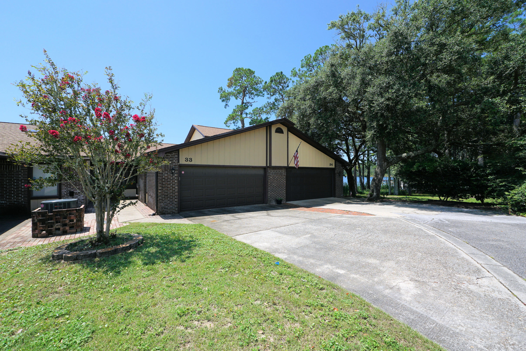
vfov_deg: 77.3
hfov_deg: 100.4
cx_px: 263
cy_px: 176
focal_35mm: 15
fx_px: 219
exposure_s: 1/320
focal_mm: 10
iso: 100
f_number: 8
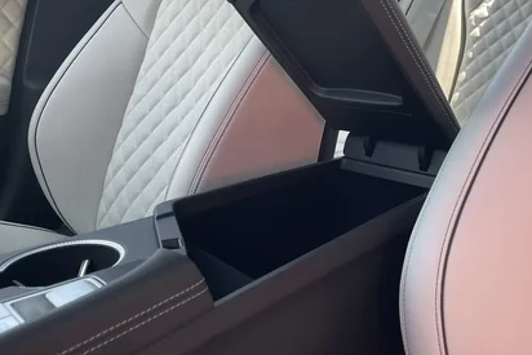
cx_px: 309
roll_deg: -3.3
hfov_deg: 46.2
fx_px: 621
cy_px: 105
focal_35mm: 42
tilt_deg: -8.7
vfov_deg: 31.5
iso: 32
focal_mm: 4.2
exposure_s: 1/121
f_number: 1.6
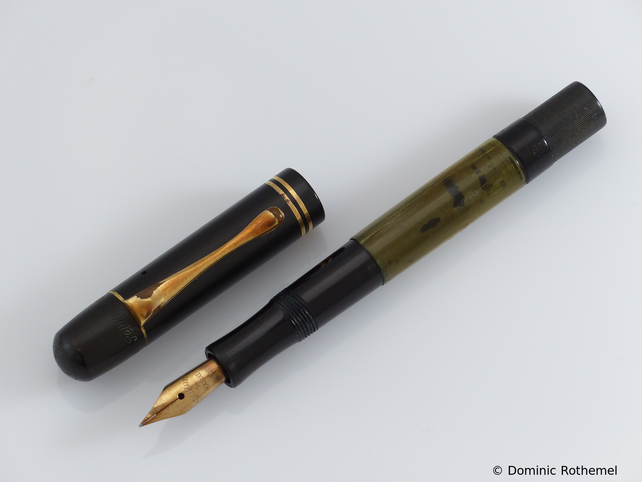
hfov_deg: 5.6
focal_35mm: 352
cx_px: 321
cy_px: 241
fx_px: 6528
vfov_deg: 4.2
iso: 100
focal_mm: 63.4
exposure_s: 1/160
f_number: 3.5
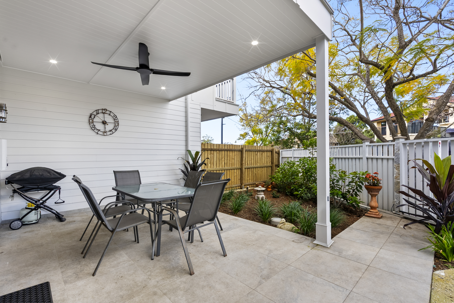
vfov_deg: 73.8
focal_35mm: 16
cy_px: 152
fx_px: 202
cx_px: 227
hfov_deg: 96.7
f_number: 8
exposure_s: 1/30
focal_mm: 16
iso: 640
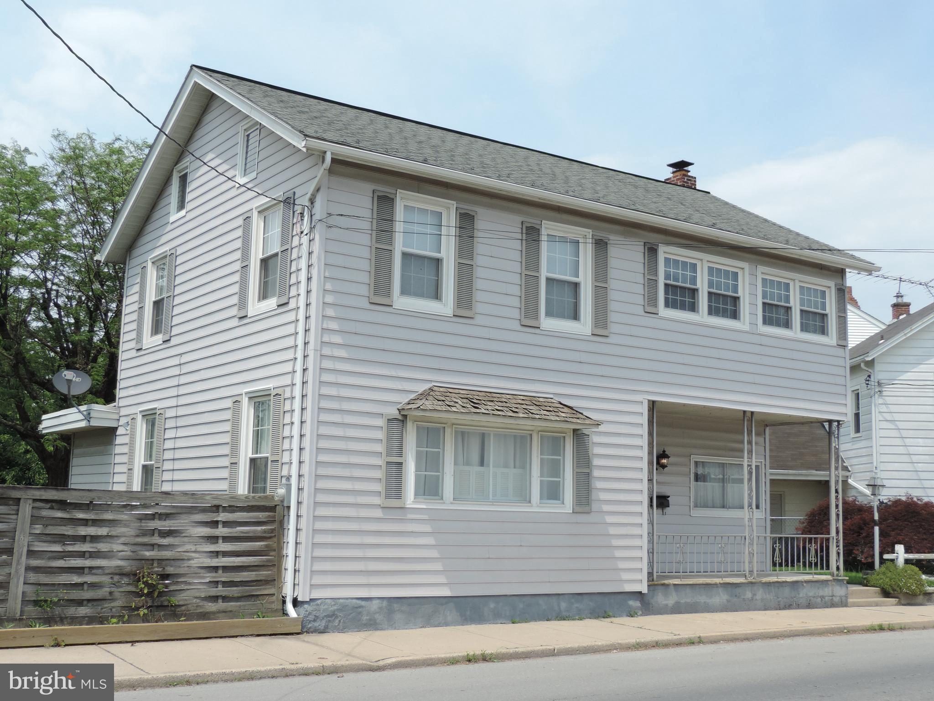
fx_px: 1079
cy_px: 350
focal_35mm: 40
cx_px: 467
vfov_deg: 36.0
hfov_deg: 46.8
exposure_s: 1/800
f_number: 3.3
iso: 80
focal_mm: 7.1
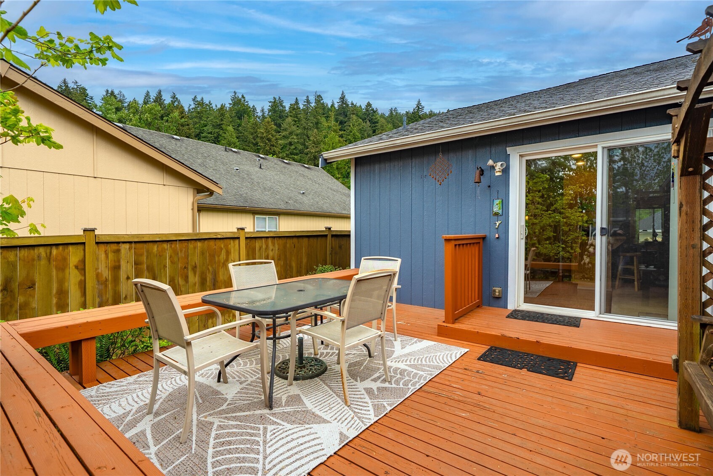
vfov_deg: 73.8
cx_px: 356
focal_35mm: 16
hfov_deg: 96.7
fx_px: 317
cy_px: 238
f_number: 7.1
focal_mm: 16
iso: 80
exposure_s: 1/50
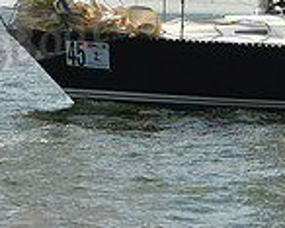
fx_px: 2574
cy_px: -79
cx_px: 262
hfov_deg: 6.3
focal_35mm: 305
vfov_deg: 5.1
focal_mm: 82
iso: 320
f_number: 9
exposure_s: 1/1250
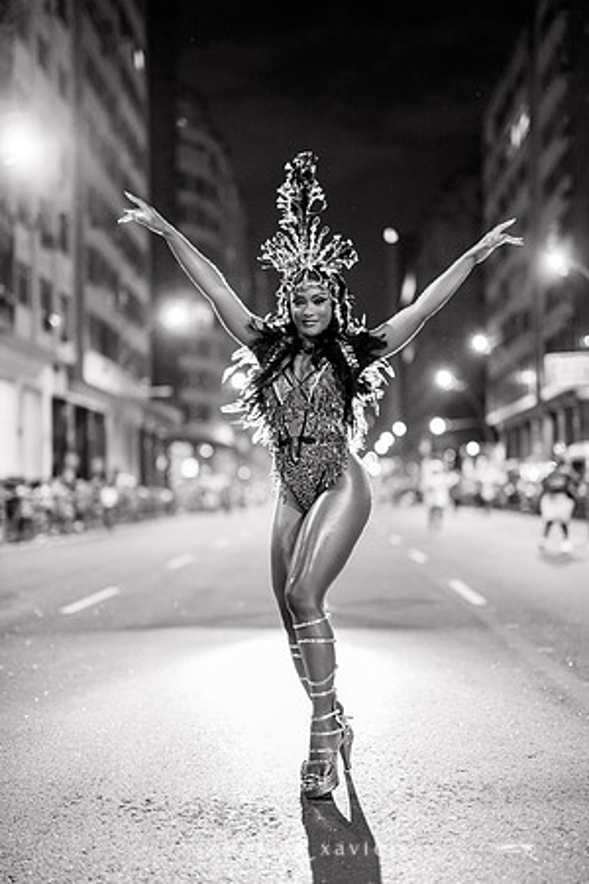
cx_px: 294
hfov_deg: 27.0
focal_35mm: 50
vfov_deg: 39.6
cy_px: 442
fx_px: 1227
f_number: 1.2
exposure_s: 1/320
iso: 2000
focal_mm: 50
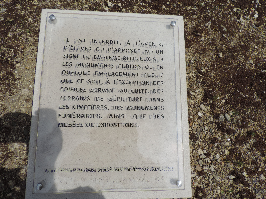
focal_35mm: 24
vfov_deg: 56.8
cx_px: 133
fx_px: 184
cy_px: 100
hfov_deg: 71.6
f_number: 4.2
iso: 80
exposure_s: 1/1600
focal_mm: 4.3
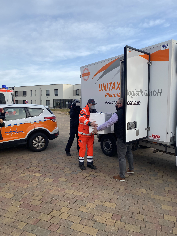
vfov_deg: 67.3
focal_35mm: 26
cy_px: 118
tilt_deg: -3.9
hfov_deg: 53.1
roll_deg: -1.5
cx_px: 88
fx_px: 177
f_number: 1.8
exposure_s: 1/1377
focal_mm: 4.25
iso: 32
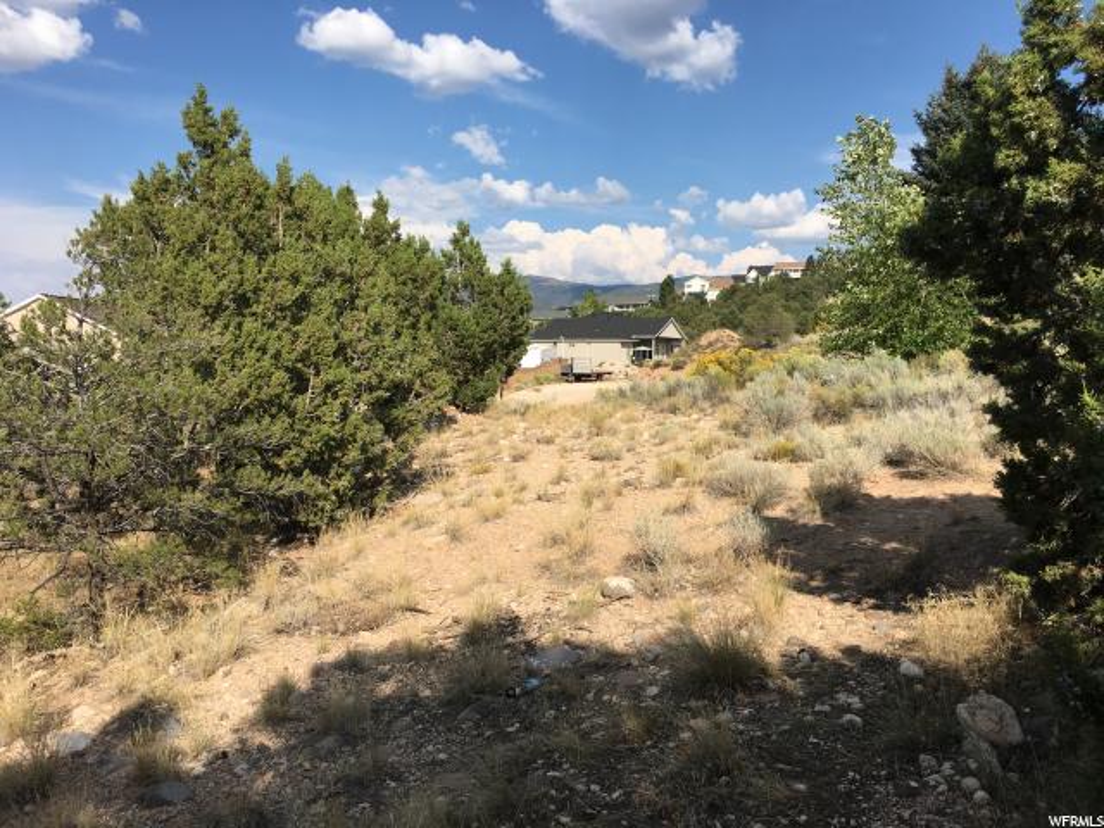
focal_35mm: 29
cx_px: 552
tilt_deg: -4.8
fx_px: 925
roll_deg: -1.7
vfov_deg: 48.2
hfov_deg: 61.7
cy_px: 414
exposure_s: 1/1748
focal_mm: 4.15
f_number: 2.2
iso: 25
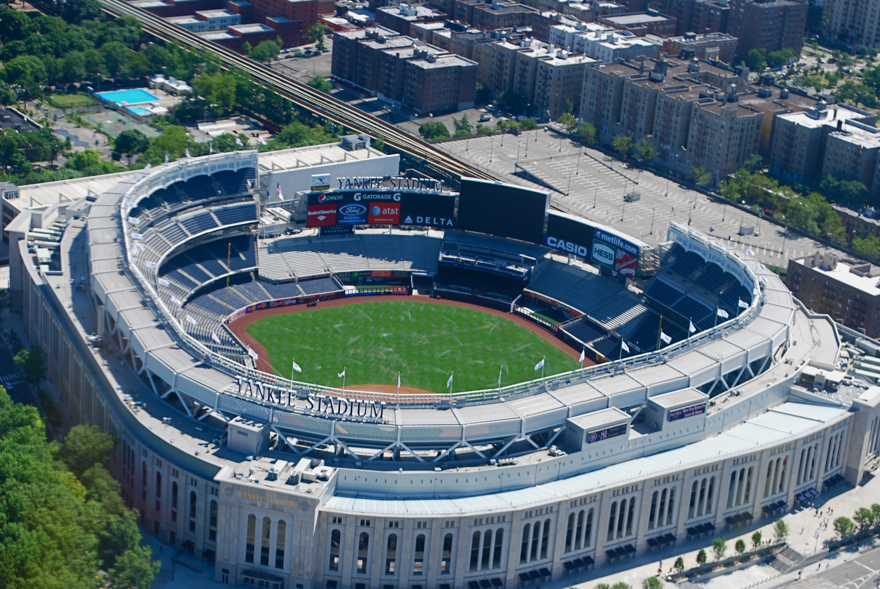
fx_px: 1836
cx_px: 440
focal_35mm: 75
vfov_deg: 18.2
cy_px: 294
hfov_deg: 27.0
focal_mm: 50
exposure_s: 1/250
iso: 200
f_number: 8
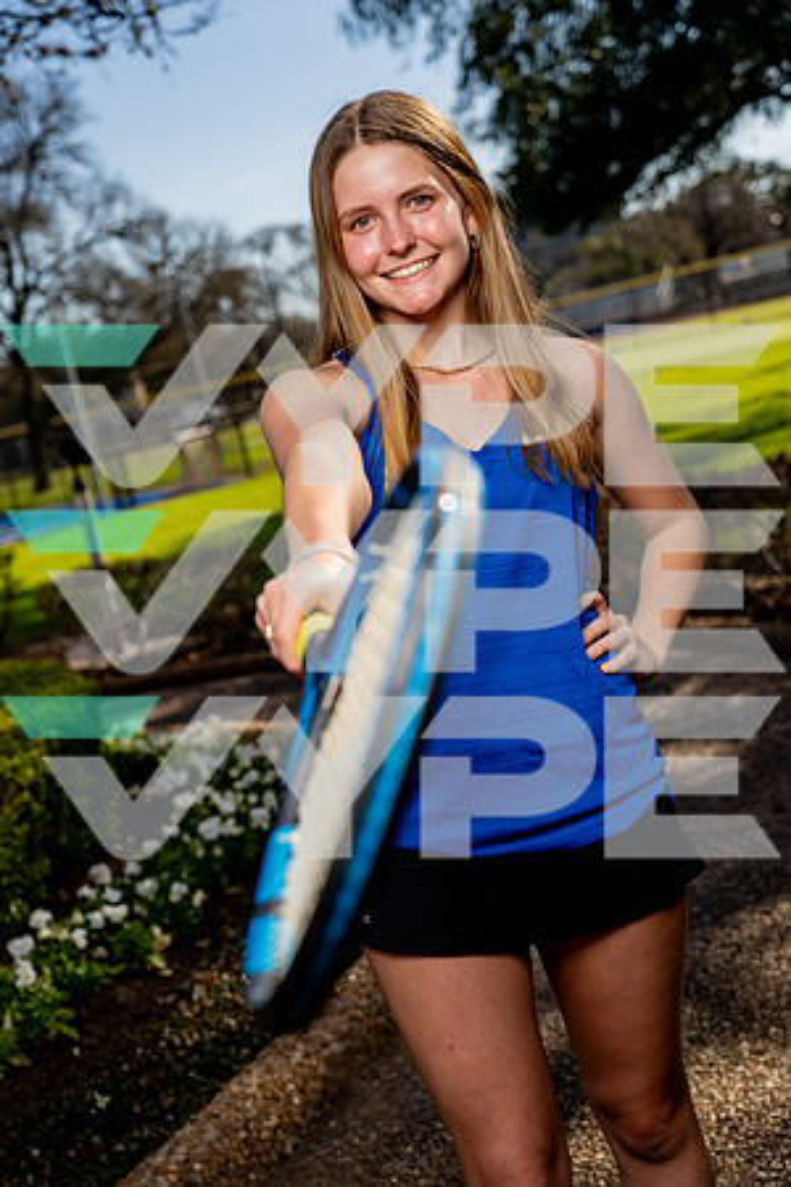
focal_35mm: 51
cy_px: 594
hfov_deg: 26.5
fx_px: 1681
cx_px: 396
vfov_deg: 38.9
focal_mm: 51
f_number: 4
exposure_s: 1/1250
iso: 100
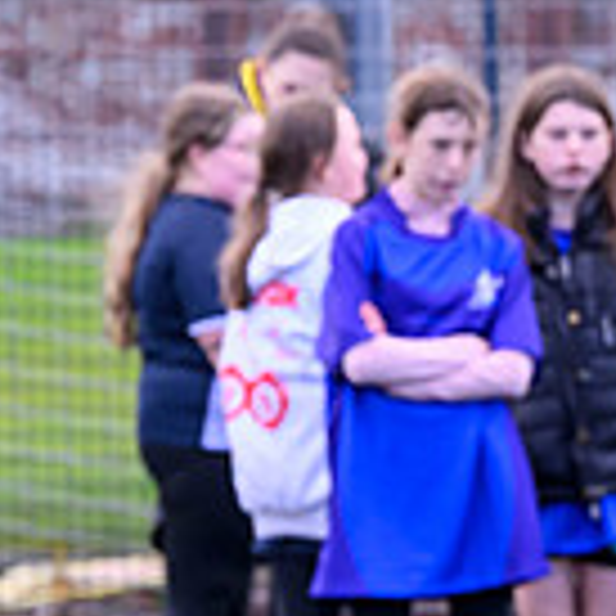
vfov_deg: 3.3
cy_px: 894
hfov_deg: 3.3
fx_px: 10650
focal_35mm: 529
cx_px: 1397
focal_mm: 110
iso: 1600
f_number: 4
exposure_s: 1/1250
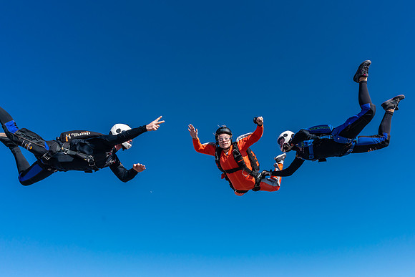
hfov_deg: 59.6
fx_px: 361
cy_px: 128
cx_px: 183
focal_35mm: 31
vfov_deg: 41.9
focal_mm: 28
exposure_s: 1/1600
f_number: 9
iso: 640
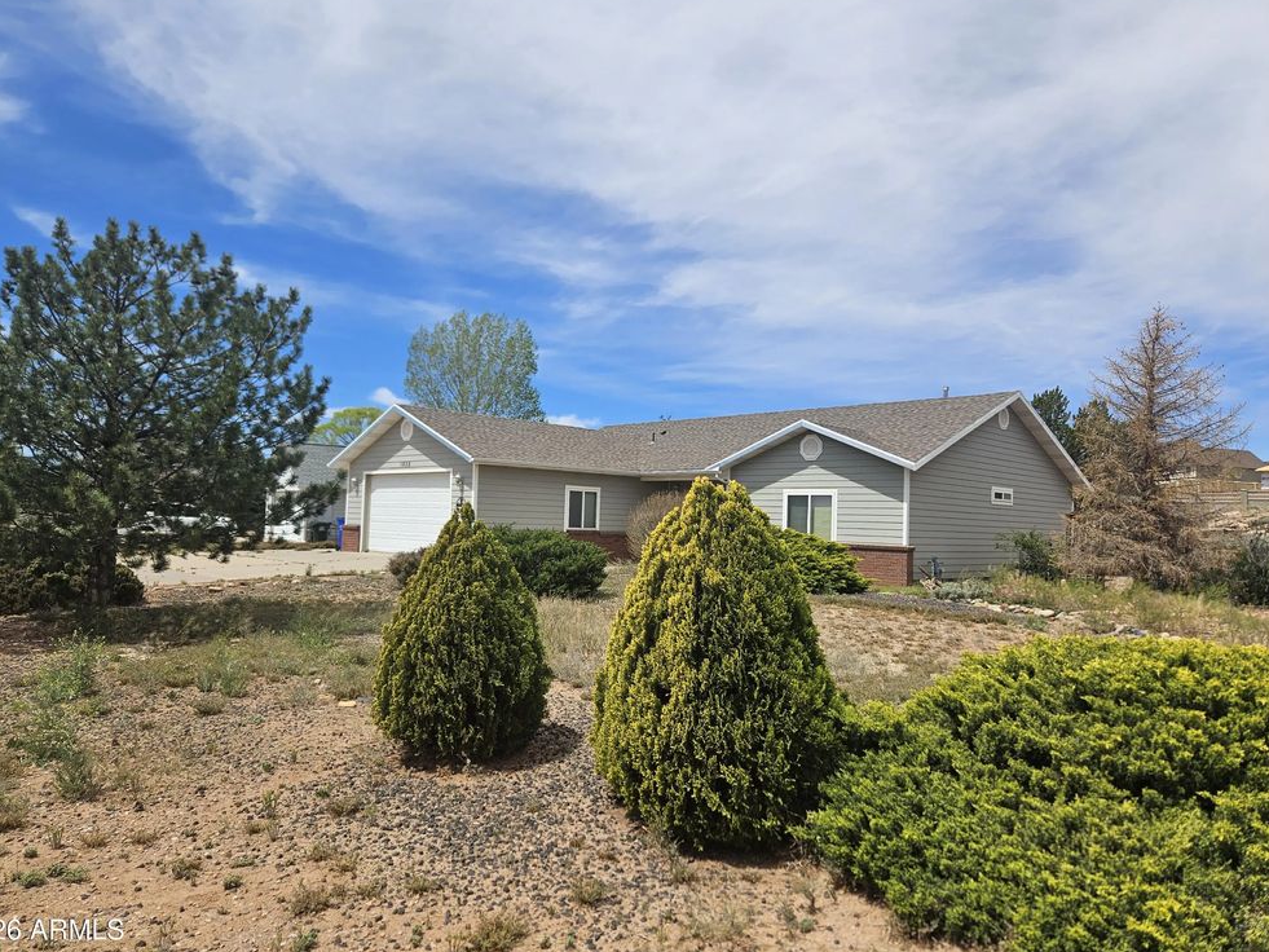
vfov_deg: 56.8
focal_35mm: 24
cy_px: 479
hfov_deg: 71.6
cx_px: 620
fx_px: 880
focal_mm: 5.4
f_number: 1.8
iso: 25
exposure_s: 1/3363
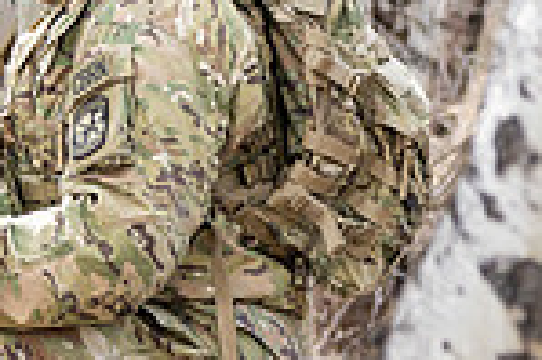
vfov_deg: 3.3
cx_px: 29
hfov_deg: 5.0
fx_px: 6166
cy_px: 140
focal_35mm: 410
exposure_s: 1/640
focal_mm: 105
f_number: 4
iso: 320
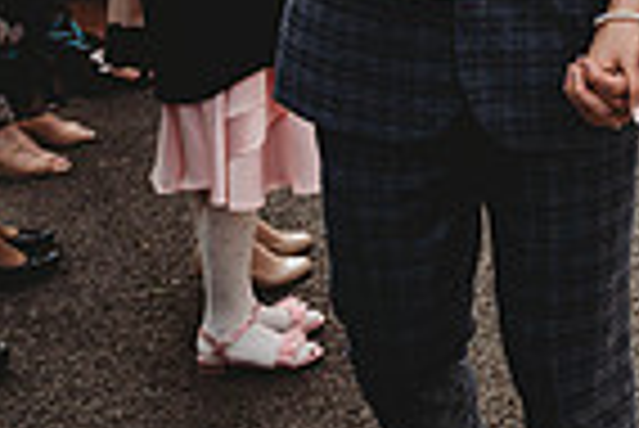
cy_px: -189
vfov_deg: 13.3
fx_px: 1741
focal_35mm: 98
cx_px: 783
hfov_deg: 19.5
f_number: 4.5
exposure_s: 1/800
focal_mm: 24
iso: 400
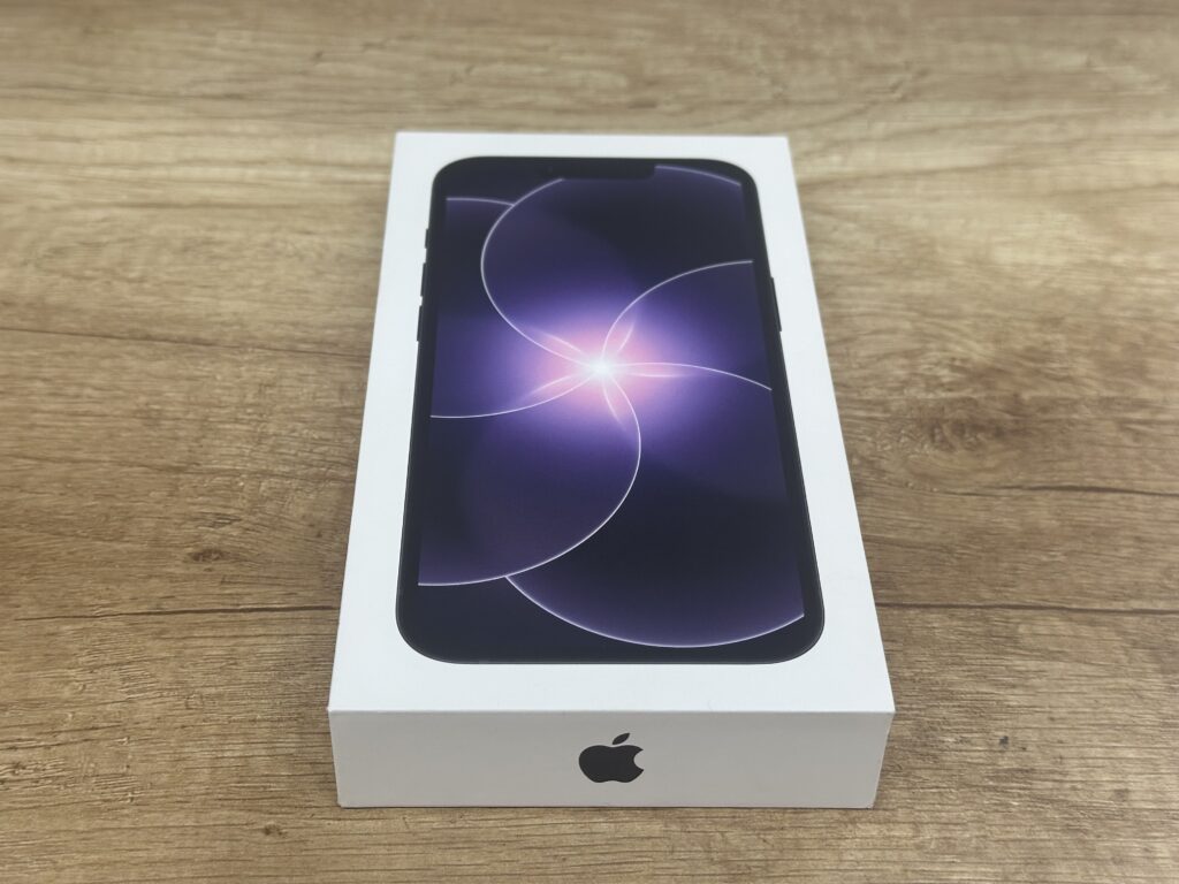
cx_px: 590
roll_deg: -1.5
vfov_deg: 30.3
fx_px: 1635
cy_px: 442
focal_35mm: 48
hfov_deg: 39.7
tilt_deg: -42.4
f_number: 1.78
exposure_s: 1/100
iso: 100
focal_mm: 6.86
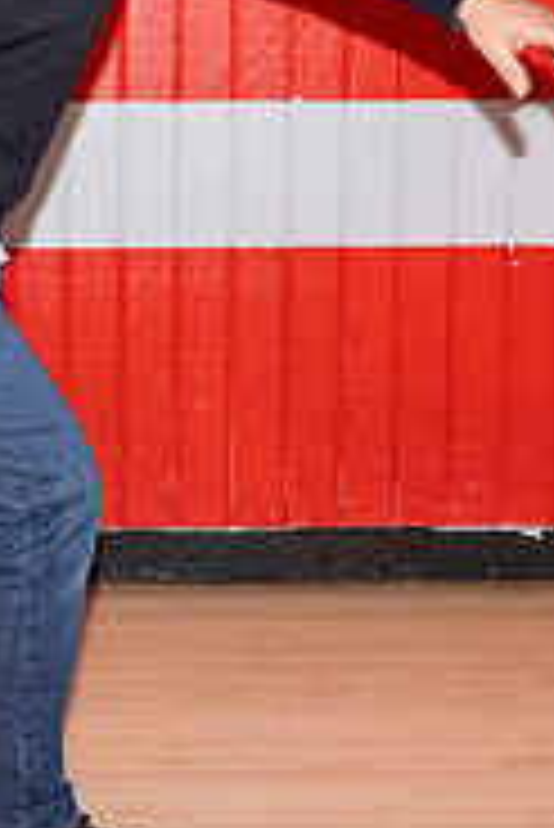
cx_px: 5
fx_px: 2235
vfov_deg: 20.8
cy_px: 162
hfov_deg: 13.9
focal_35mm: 97
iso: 2000
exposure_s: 1/100
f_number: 5.6
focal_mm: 26
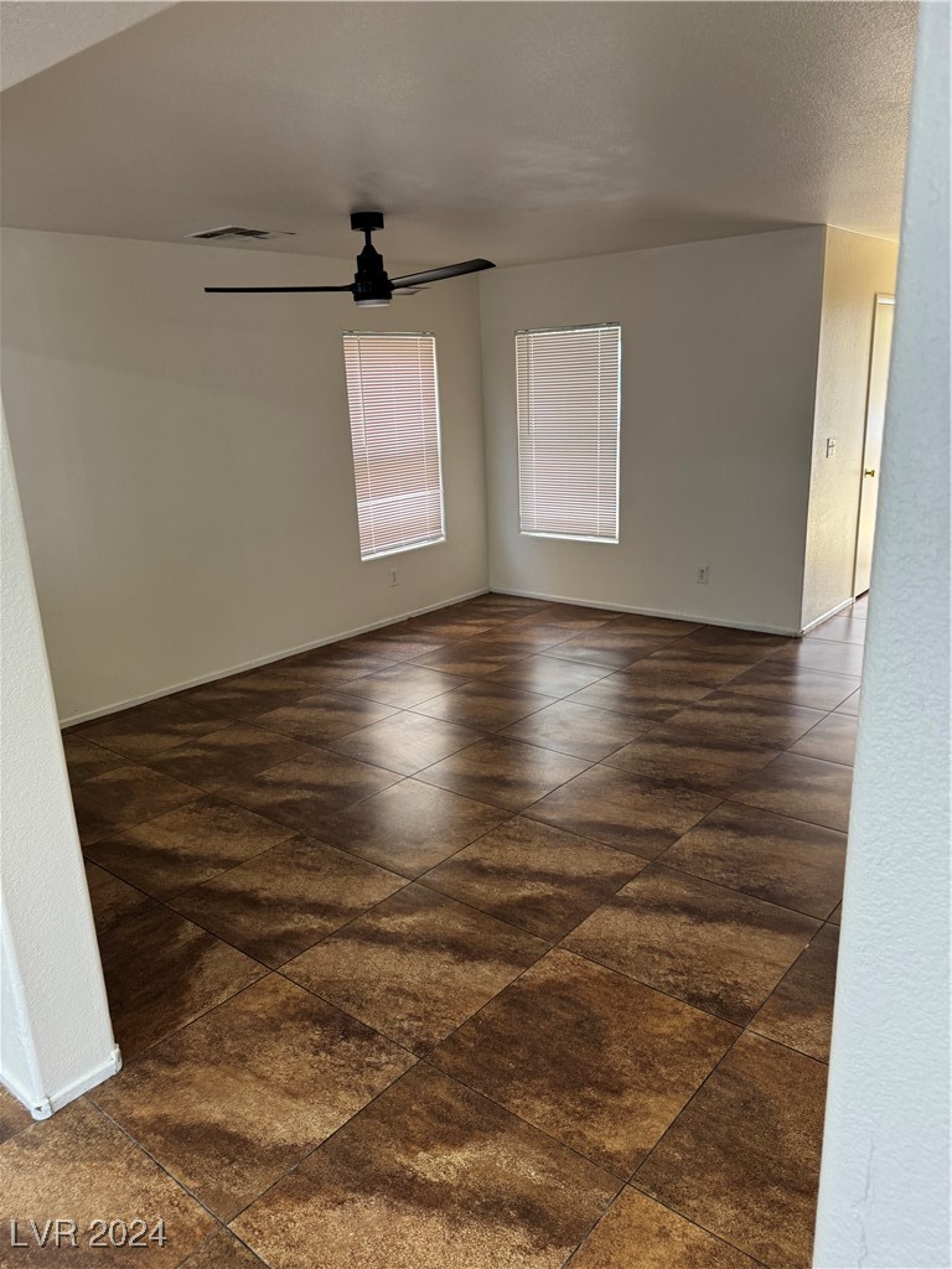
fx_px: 880
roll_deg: +2.8
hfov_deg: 56.8
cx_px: 476
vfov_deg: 71.6
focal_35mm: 24
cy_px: 634
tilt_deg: -15.2
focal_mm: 6.76
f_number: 1.78
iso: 200
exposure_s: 1/60
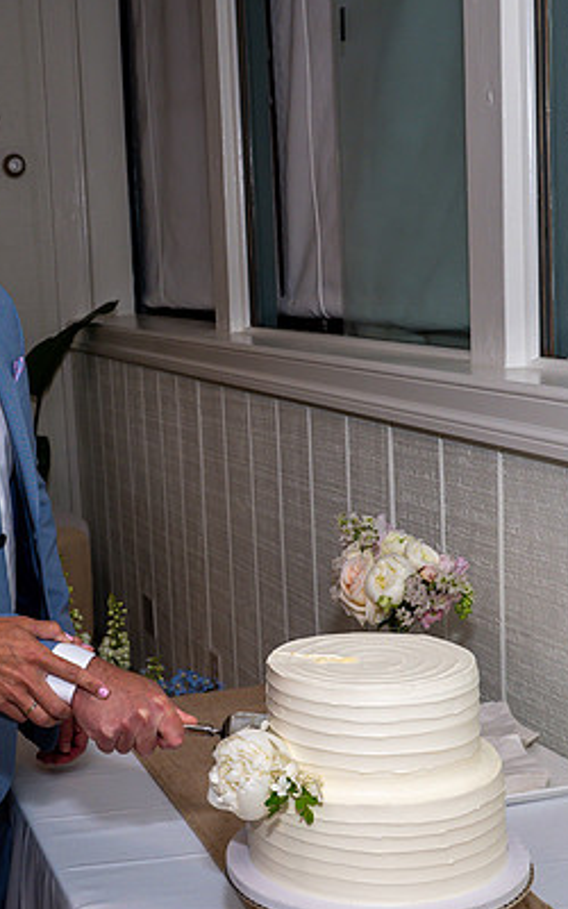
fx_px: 1412
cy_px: 447
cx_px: 45
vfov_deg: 35.7
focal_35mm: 57
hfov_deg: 22.2
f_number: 7.1
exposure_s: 1/250
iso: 500
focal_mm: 34
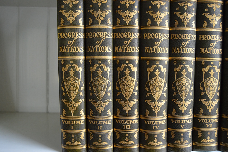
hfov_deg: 55.1
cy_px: 76
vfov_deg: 38.3
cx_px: 114
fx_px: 218
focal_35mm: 34
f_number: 3.8
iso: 900
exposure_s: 1/60
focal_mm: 23
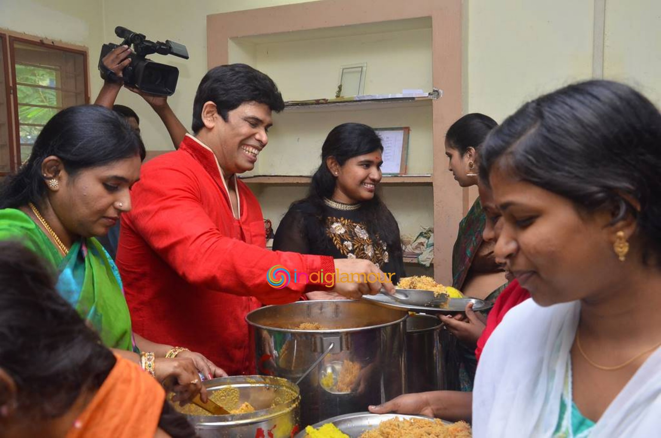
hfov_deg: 51.4
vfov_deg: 35.3
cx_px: 330
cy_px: 219
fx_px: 687
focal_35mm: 38
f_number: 7.1
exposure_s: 1/125
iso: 1600
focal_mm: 25
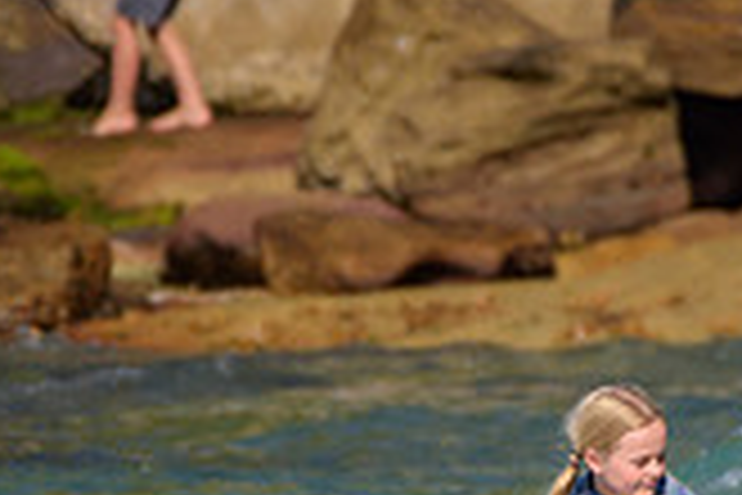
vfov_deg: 0.6
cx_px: 694
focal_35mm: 2161
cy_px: 610
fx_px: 44537
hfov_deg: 1.0
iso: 125
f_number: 5.6
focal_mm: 500
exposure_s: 1/2000
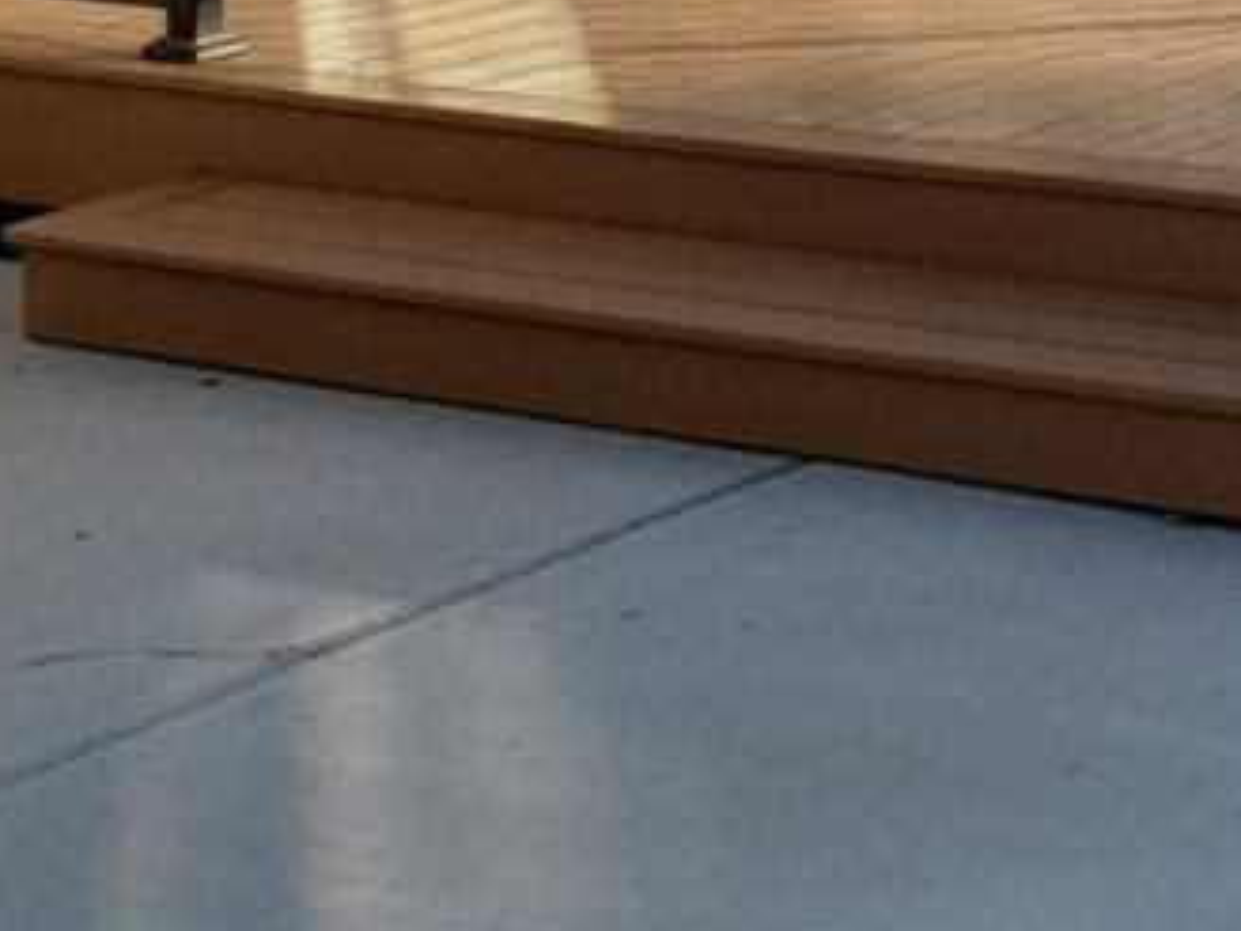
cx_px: 1862
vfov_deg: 14.2
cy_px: -598
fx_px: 3406
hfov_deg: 18.3
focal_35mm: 95
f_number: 1.6
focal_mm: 5.7
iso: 797
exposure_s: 1/648
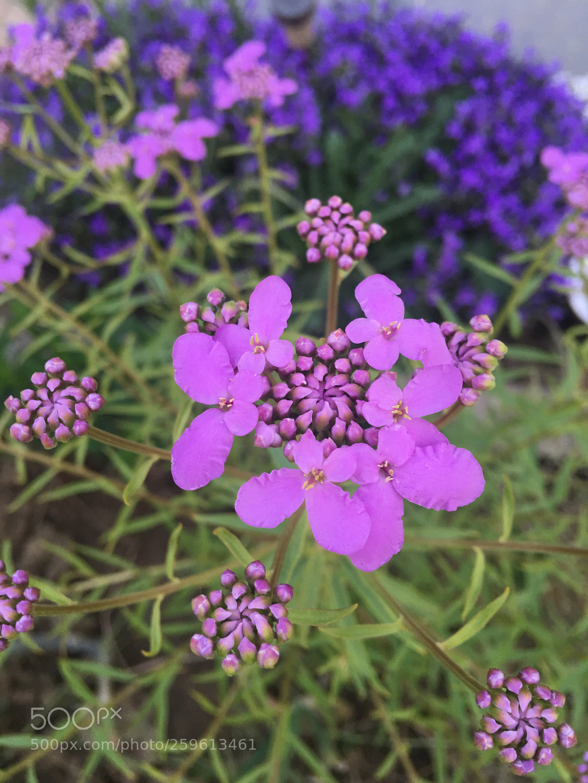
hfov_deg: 48.2
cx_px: 294
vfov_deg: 61.7
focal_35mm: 29
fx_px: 657
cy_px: 392
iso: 25
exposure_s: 1/33
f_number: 2.2
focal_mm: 4.15
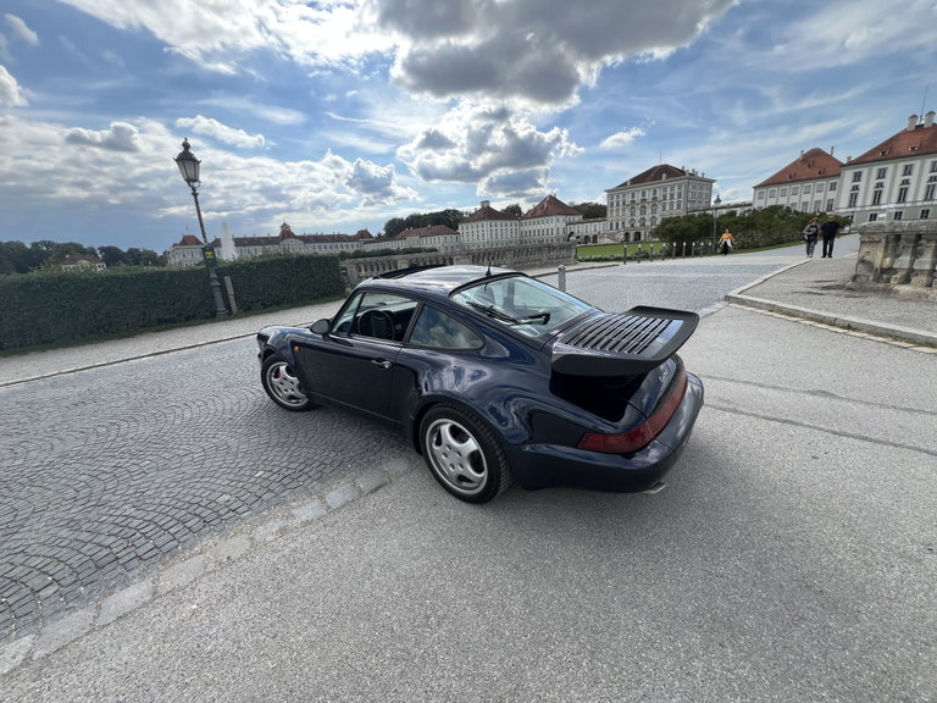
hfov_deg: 106.2
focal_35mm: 13
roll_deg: +4.1
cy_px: 352
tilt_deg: -14.4
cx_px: 468
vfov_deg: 89.9
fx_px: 352
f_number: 1.8
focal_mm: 1.57
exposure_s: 1/737
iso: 32
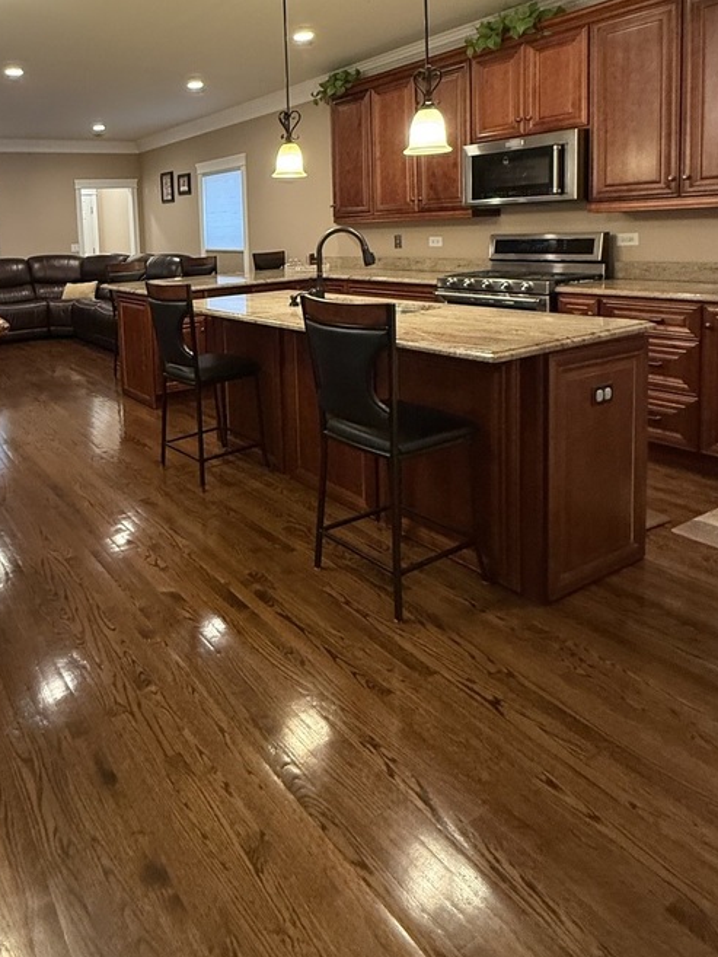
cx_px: 149
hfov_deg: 55.0
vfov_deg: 70.7
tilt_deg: -4.9
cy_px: 285
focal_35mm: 23
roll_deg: +2.6
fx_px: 636
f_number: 2.2
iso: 500
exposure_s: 1/60
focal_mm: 2.22
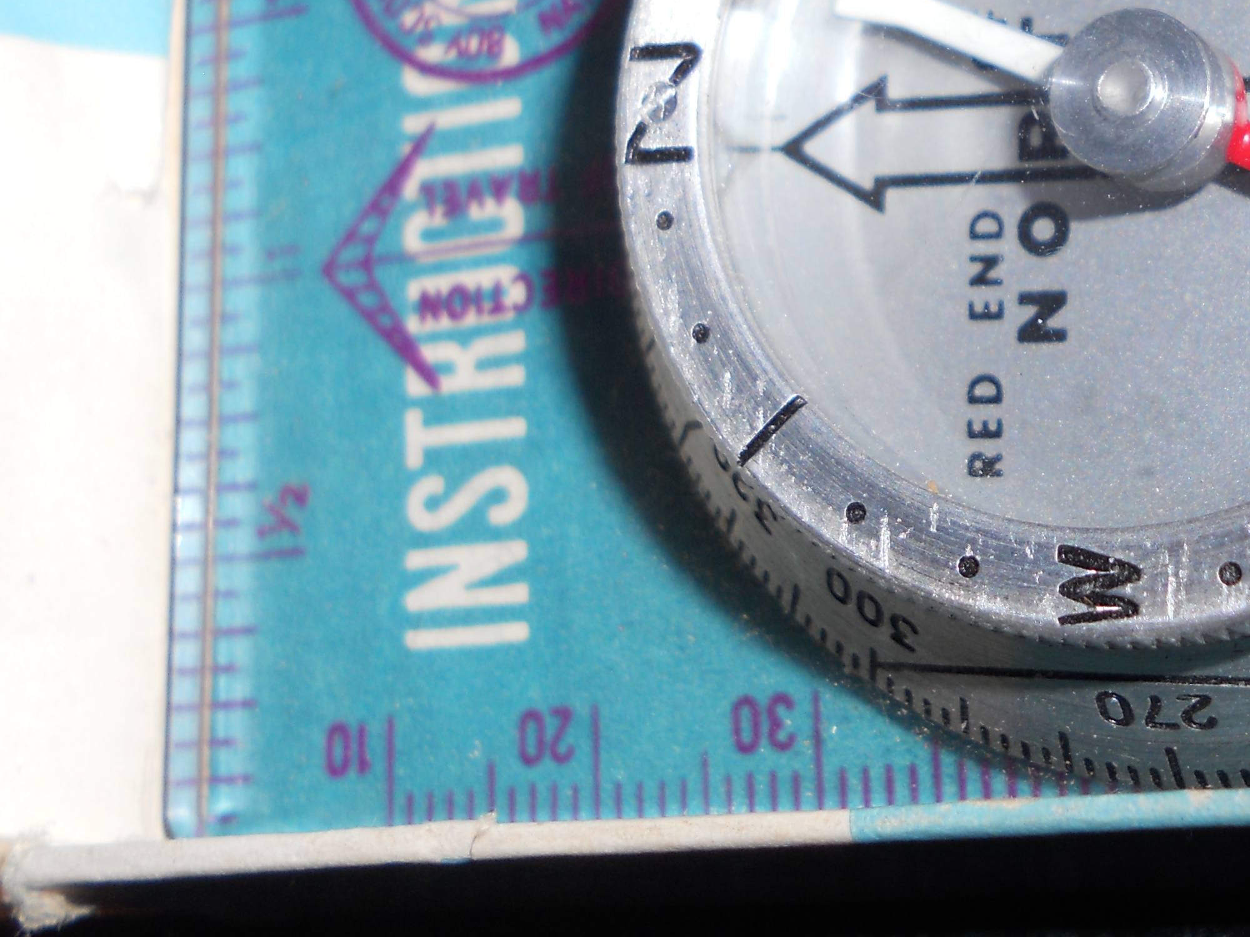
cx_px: 975
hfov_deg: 29.7
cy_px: 135
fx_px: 2311
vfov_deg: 22.5
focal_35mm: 64
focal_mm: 5.8
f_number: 8.8
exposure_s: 1/25
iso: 80
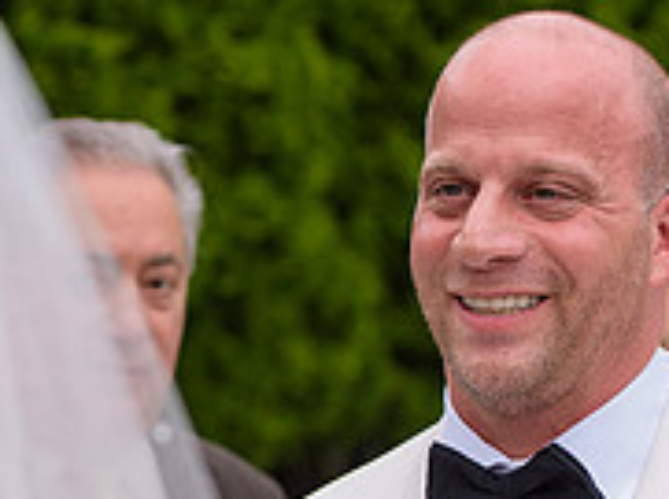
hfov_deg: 8.2
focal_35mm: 241
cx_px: 347
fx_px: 4648
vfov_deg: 6.1
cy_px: 442
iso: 200
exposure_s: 1/250
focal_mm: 78
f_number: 3.2
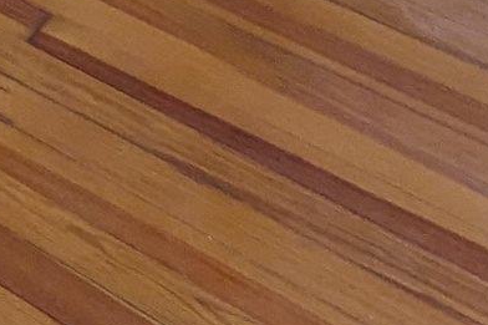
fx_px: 1545
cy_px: -913
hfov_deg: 11.8
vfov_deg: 8.1
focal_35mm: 114
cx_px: -894
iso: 57
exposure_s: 1/40
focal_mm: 1.83
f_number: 2.2
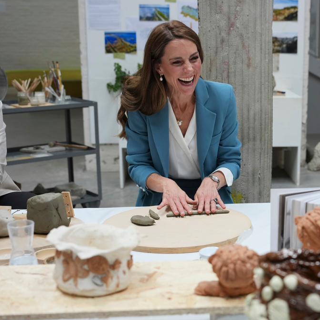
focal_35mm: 61
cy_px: 159
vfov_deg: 28.2
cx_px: 244
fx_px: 638
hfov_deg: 27.7
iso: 800
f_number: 4
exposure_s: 1/400
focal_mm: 47
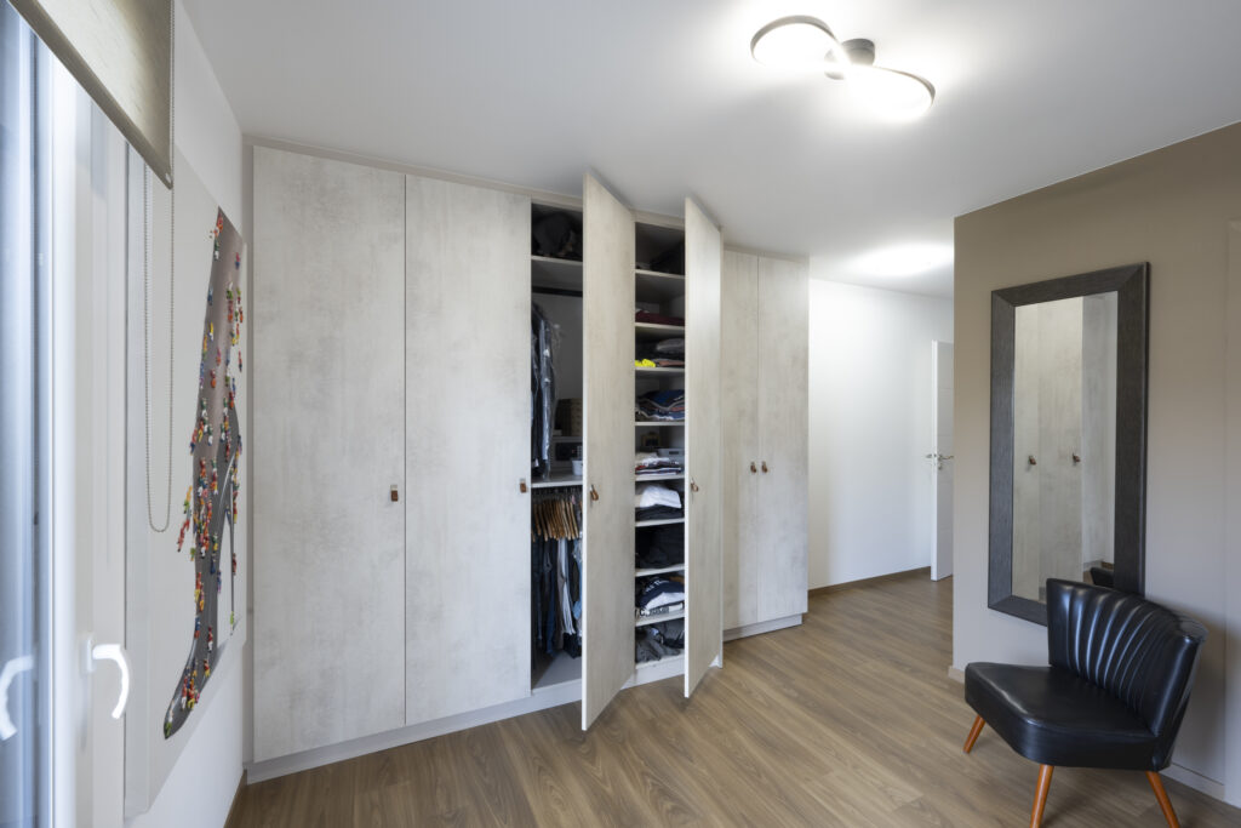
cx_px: 620
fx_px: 517
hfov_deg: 100.4
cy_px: 414
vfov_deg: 77.3
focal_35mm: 15
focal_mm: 15
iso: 200
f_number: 14
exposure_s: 1/1.67
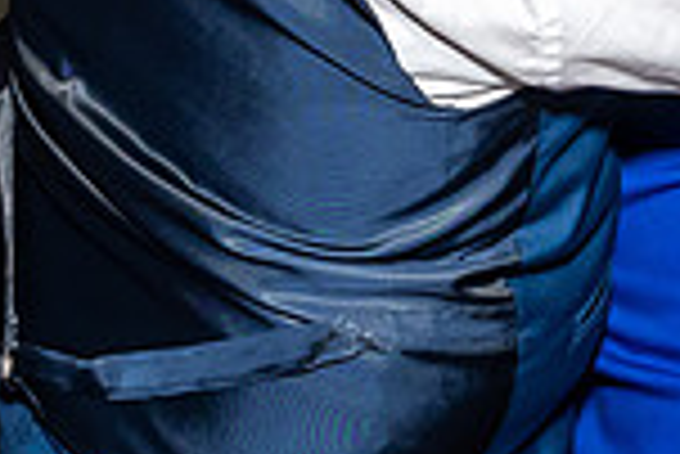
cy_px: -390
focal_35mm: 192
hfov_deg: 10.7
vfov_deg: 7.0
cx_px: 437
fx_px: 3630
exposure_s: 1/250
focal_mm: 26
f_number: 7.1
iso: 1000
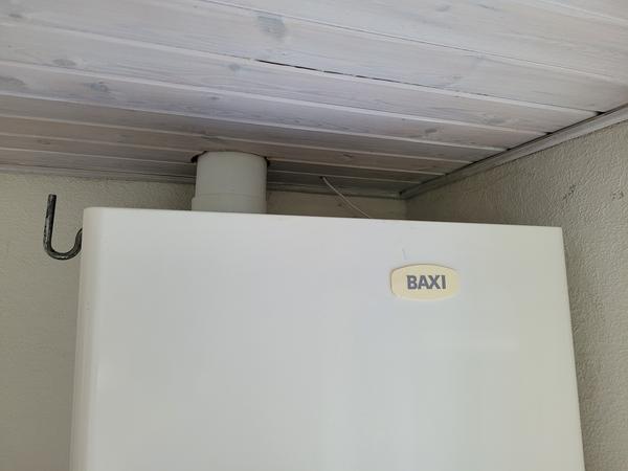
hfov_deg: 67.3
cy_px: 236
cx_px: 314
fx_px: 472
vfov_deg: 53.1
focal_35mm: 26
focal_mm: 5.4
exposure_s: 1/50
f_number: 1.8
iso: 160
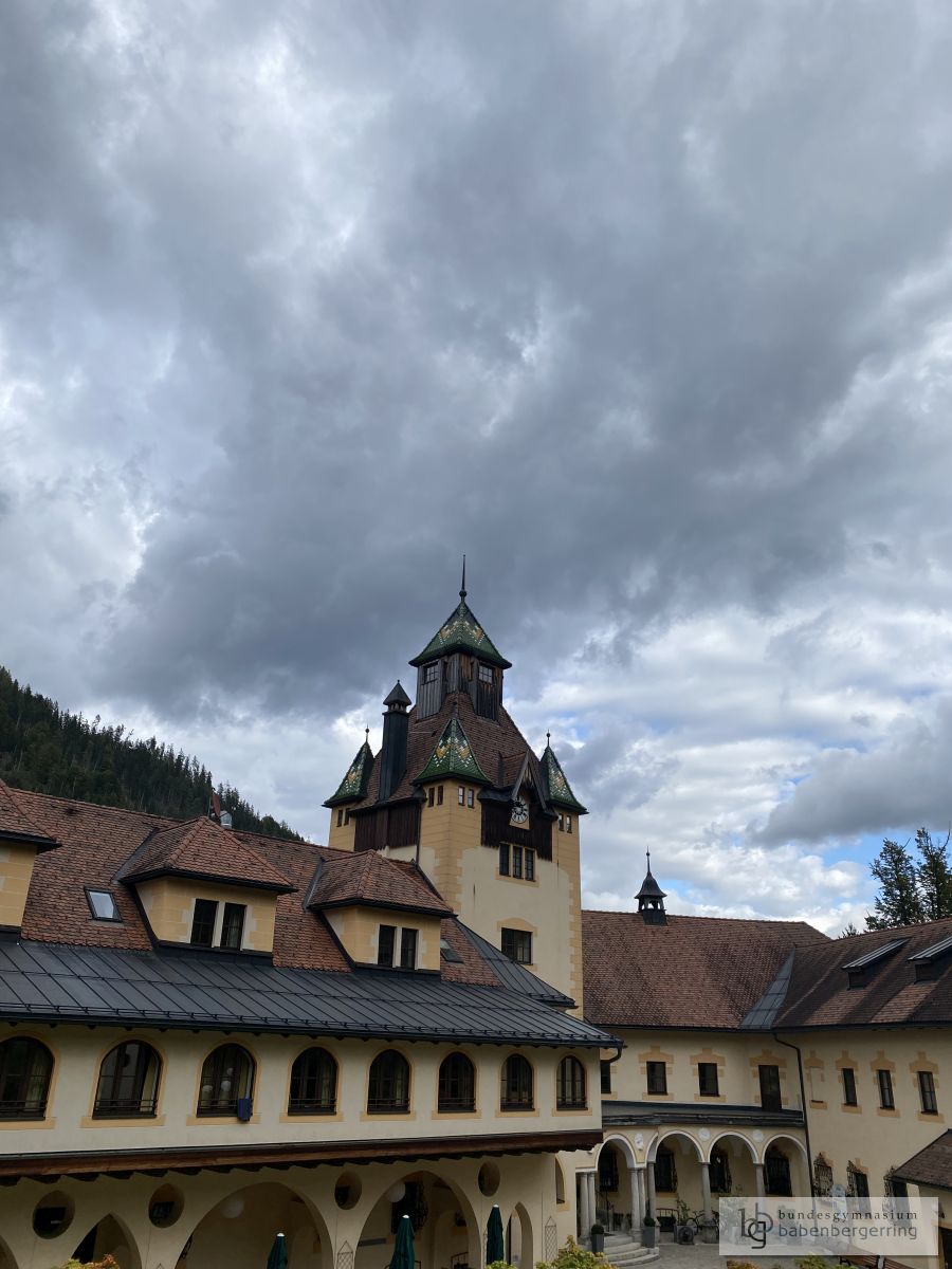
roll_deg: -4.2
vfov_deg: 67.3
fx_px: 953
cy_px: 634
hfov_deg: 53.1
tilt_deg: +24.0
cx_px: 476
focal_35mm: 26
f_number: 1.8
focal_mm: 4.25
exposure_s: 1/1927
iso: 32
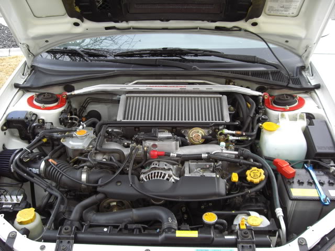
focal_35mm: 38
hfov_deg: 49.0
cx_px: 168
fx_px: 368
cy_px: 126
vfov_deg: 37.7
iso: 100
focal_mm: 6.2
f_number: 2.7
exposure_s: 1/125
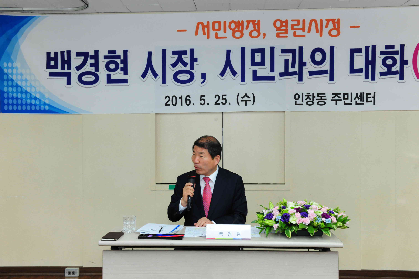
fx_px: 512
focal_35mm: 44
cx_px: 210
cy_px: 140
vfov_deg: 30.5
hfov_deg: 44.5
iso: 1600
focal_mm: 44
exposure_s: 1/60
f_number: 7.1
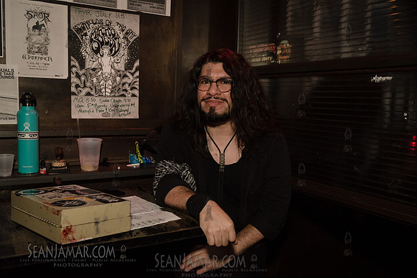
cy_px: 139
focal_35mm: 35
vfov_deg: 37.9
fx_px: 405
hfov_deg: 54.4
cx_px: 208
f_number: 4.5
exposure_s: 1/320
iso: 2000
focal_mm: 35
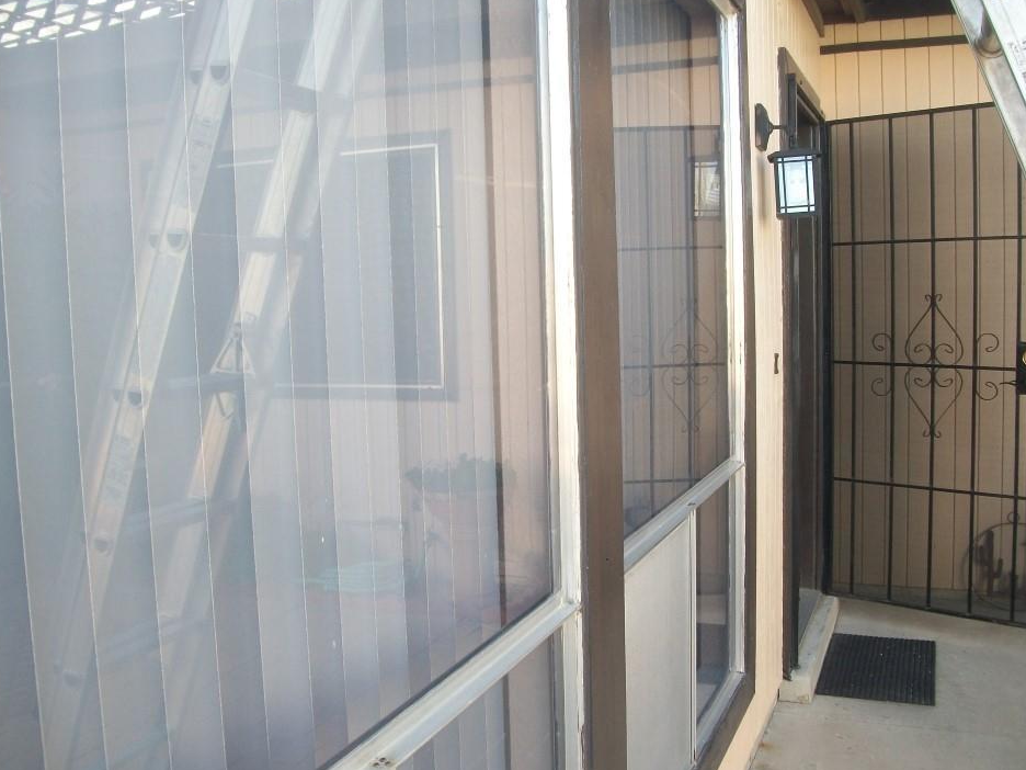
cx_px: 518
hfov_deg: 52.6
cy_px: 390
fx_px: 1037
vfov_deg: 40.7
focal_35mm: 35
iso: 80
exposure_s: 1/80
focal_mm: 5.7
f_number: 2.9
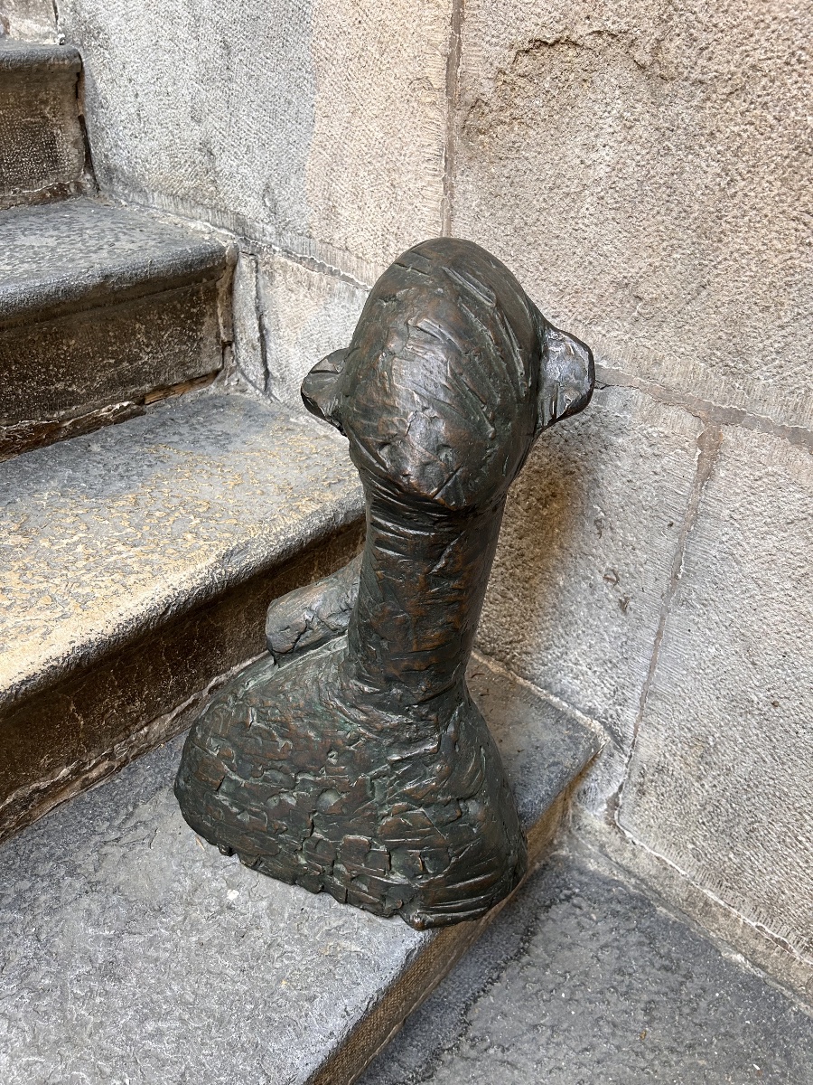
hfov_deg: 53.1
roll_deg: -3.0
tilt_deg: -34.1
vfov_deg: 67.3
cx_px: 406
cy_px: 542
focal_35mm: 26
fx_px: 814
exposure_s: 1/83
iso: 125
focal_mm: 5.7
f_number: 1.5
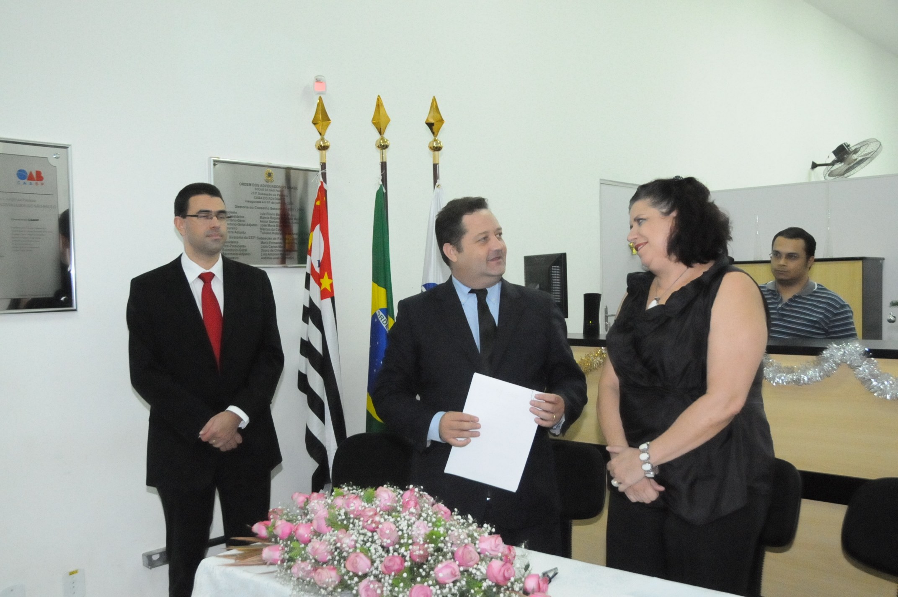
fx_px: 822
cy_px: 298
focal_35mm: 33
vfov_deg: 39.9
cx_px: 449
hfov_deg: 57.3
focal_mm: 22
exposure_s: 1/200
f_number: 4.5
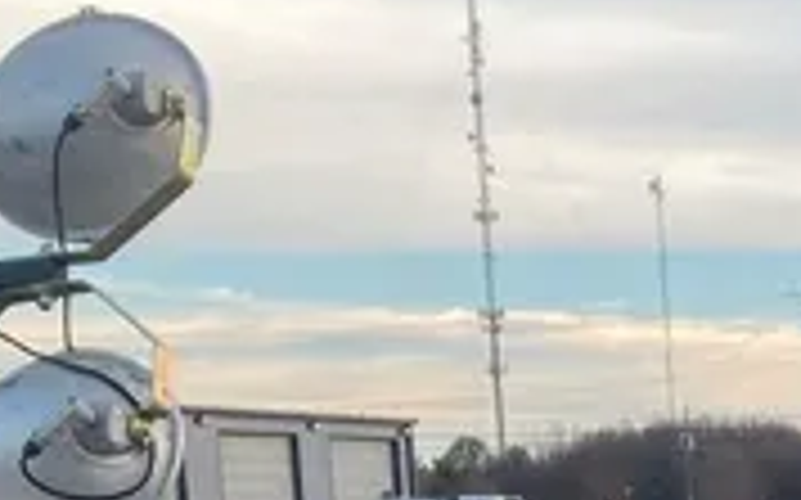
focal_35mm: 122
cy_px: 975
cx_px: 990
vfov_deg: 10.0
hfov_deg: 16.3
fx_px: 2662
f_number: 1.8
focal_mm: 3.99
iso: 20
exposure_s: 1/333
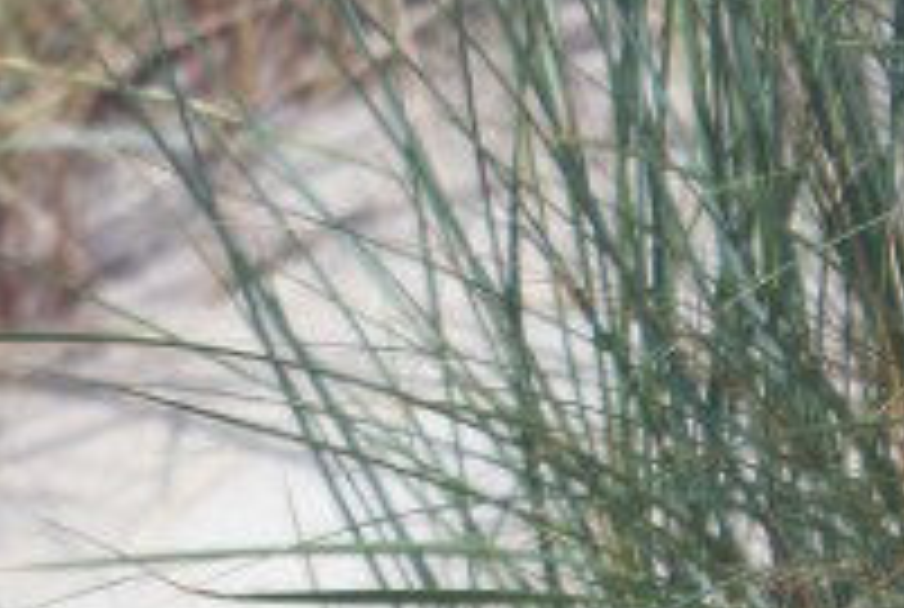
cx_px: -1075
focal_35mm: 403
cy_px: 439
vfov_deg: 3.4
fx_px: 10142
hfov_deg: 5.0
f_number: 5.6
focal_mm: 60
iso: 100
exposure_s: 1/800
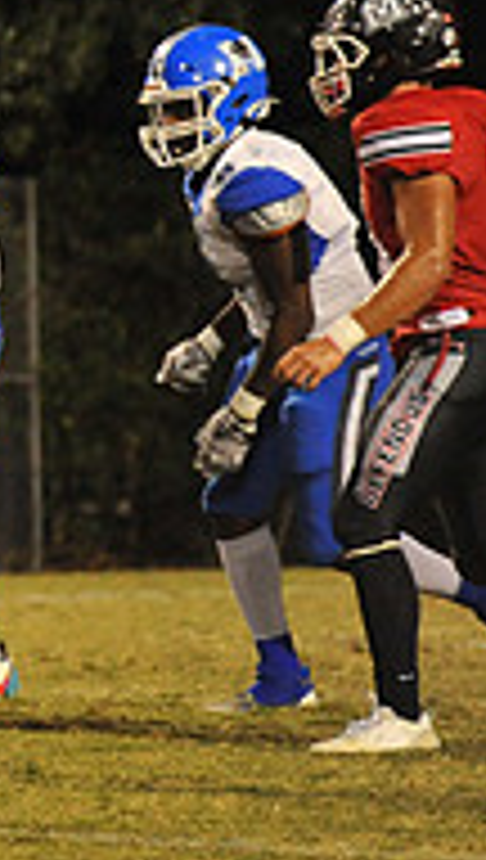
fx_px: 14490
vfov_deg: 3.4
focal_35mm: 635
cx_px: -810
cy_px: 225
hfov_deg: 1.9
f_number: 5.6
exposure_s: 1/200
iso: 5000
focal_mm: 200
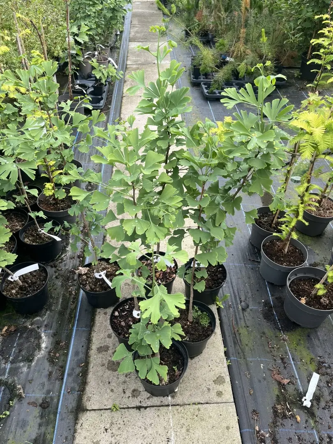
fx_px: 333
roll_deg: -1.8
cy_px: 222
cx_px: 166
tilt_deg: -44.0
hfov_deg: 53.1
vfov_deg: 67.3
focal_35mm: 26
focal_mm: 5.1
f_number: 1.6
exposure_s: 1/657
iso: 50
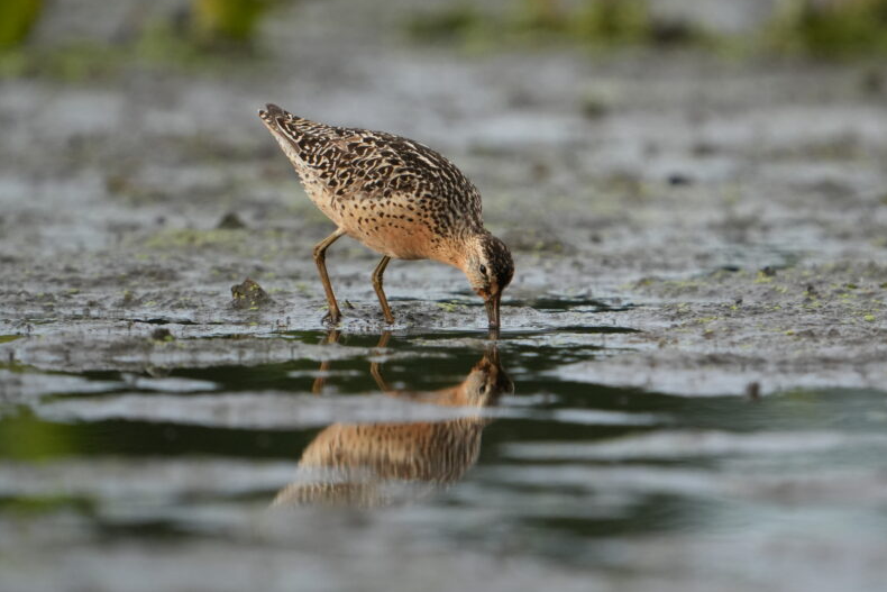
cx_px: 484
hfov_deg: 1.8
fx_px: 28757
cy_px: 216
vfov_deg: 1.2
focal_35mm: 1167
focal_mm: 600
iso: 1250
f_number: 6.3
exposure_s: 1/1250
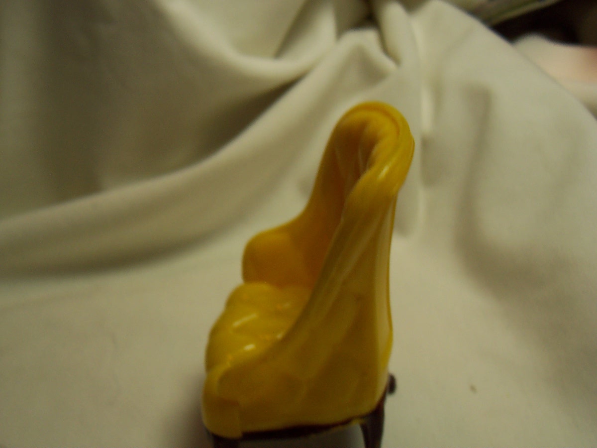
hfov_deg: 50.1
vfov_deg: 38.7
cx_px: 298
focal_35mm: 37
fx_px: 638
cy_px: 224
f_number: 2.8
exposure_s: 1/180
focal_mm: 5.6
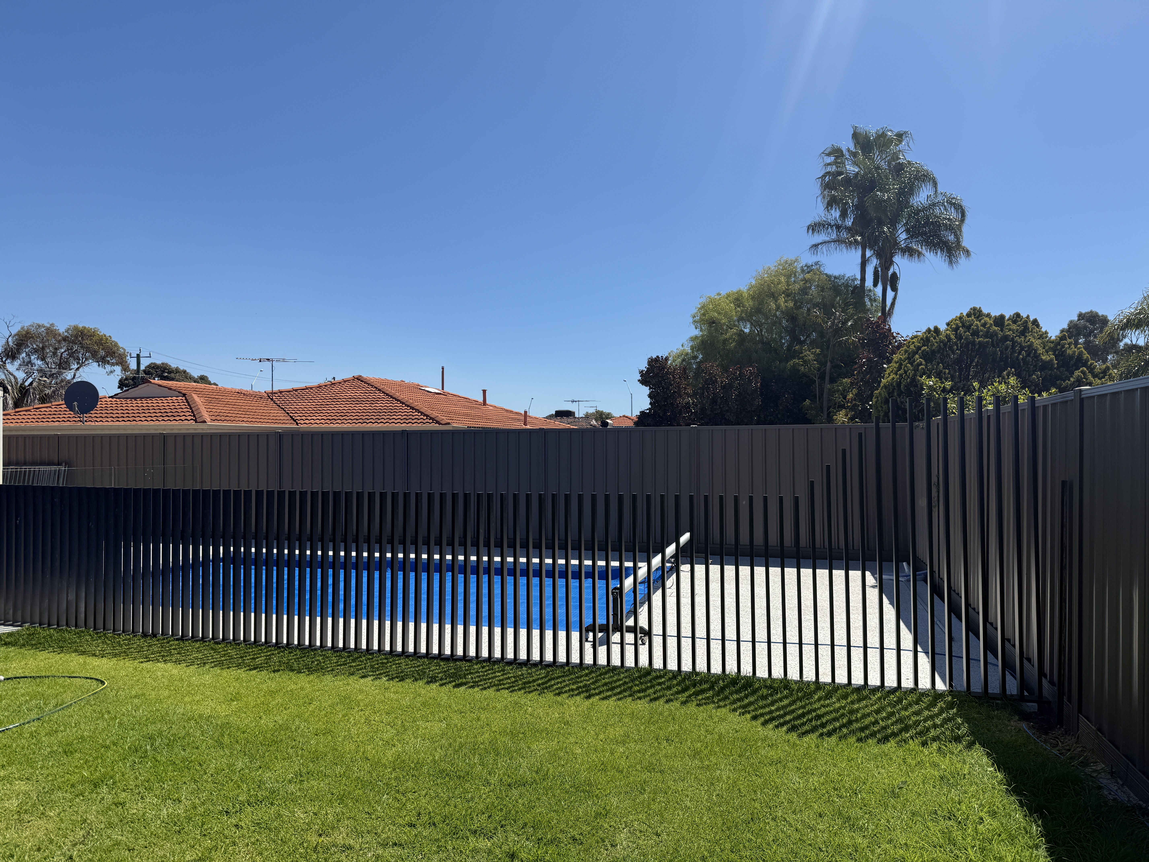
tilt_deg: +0.8
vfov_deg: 56.8
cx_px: 574
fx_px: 797
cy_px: 431
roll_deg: -0.1
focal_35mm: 24
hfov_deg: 71.6
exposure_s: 1/6173
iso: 80
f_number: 1.78
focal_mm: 6.76
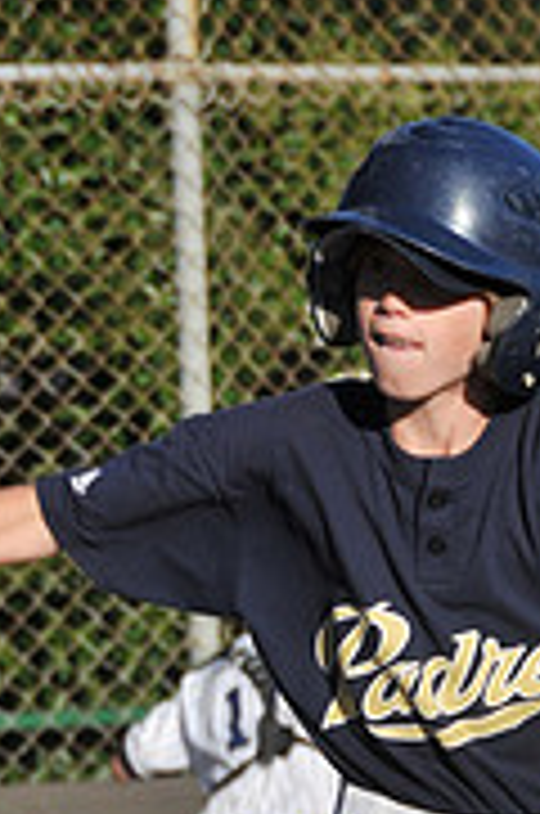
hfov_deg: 3.5
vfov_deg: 5.2
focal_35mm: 395
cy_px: 711
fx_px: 8921
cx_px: 470
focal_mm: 82
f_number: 5.6
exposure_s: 1/500
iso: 200
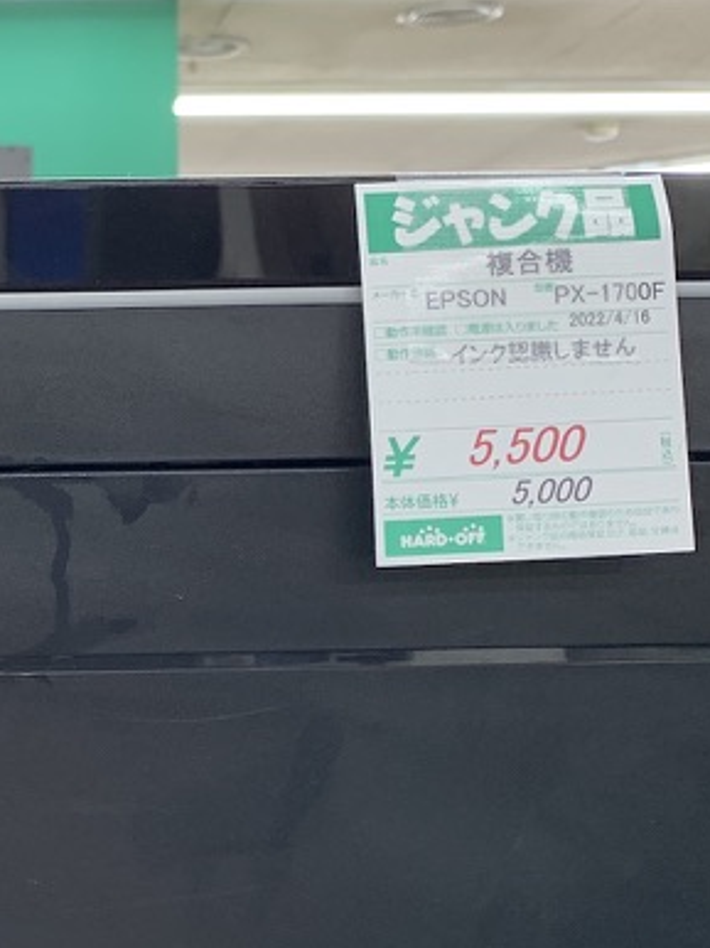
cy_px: 702
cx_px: -5
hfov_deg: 20.6
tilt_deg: -5.4
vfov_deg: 27.8
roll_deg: +0.9
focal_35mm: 69
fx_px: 1889
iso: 80
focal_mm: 4.25
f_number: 1.8
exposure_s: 1/60
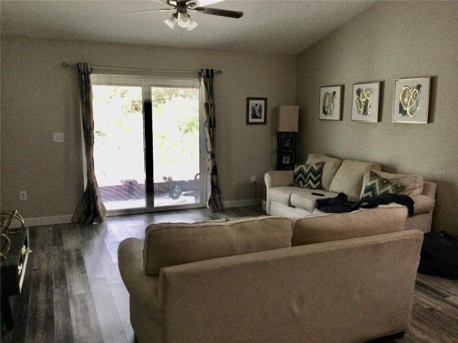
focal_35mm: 31
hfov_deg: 58.4
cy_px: 172
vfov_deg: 45.4
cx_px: 229
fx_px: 410
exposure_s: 1/30
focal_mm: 3.3
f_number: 2.4
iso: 32
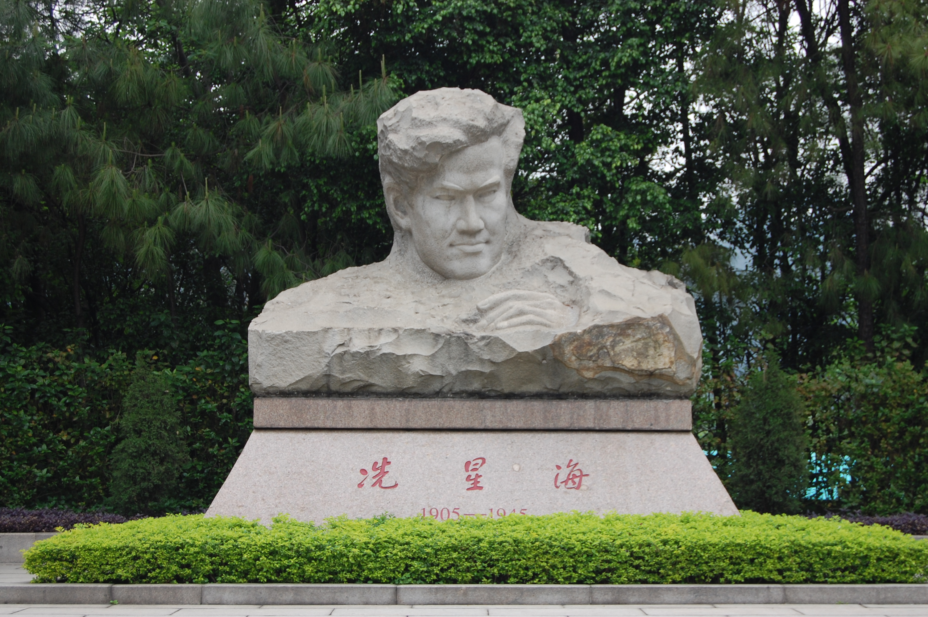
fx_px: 1623
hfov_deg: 31.9
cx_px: 464
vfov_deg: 21.5
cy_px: 308
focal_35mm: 63
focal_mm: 42
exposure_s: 1/200
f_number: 7.1
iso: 200
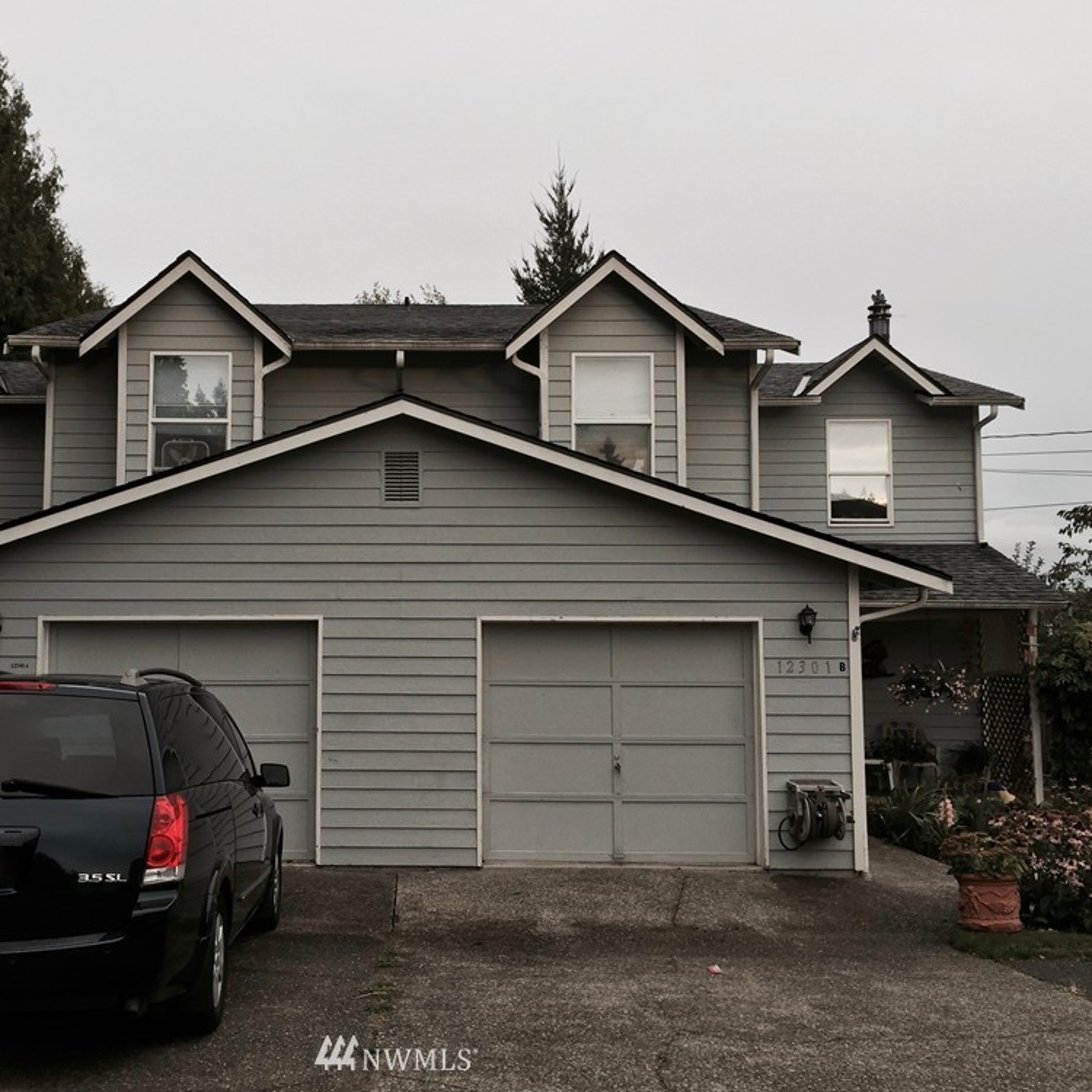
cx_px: 396
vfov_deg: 47.2
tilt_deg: +4.4
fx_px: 1249
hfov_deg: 46.7
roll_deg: -0.8
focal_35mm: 35
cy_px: 549
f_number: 2.2
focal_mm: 4.15
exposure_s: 1/120
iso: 32
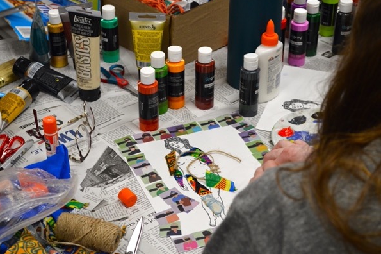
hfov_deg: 28.5
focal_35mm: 71
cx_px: 186
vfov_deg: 19.2
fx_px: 751
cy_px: 119
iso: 720
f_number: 5.3
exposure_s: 1/60
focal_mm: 44
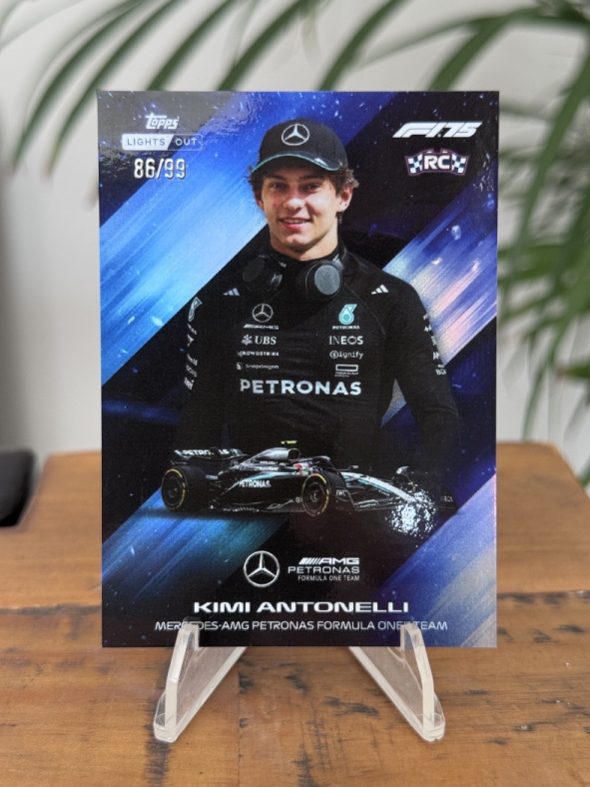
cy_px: 394
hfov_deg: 30.3
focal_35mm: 48
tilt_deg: -20.3
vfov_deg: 39.7
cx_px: 295
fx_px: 1091
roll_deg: +0.2
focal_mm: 6.76
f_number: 1.78
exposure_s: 1/60
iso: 125
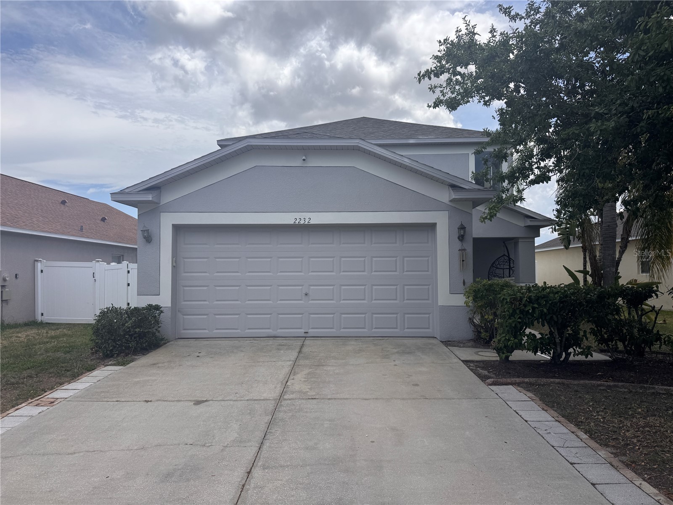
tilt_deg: +2.3
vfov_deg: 56.8
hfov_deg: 71.6
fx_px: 467
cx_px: 336
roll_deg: +0.1
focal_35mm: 24
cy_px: 252
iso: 80
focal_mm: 6.76
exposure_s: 1/5348
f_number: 1.78
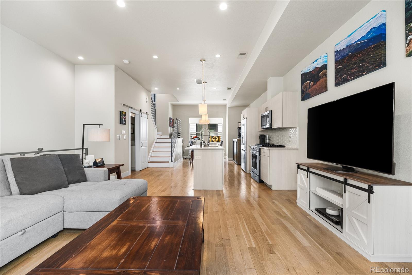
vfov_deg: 73.8
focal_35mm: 16
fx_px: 183
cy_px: 138
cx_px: 206
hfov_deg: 96.7
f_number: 8
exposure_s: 1/2
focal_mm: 16
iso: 200
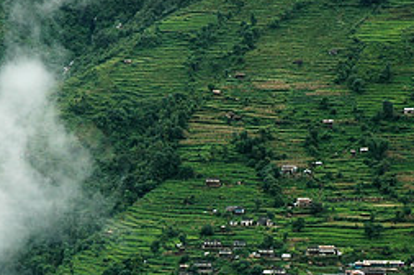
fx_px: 2481
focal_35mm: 216
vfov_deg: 6.3
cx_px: 54
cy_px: 305
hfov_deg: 9.5
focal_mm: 52
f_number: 8
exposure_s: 1/160
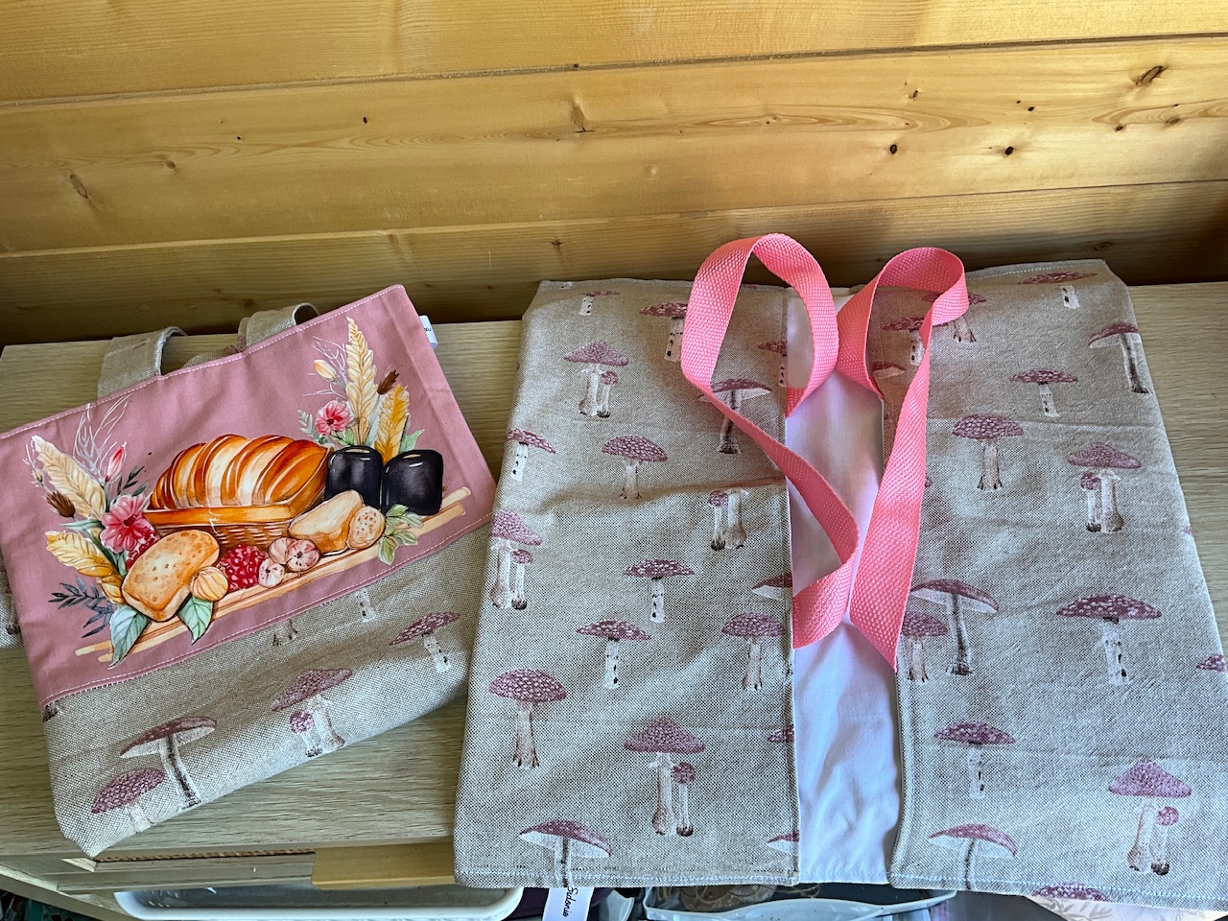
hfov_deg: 61.7
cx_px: 614
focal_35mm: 29
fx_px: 1029
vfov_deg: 48.2
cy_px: 460
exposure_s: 1/100
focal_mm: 3
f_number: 1.8
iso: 32
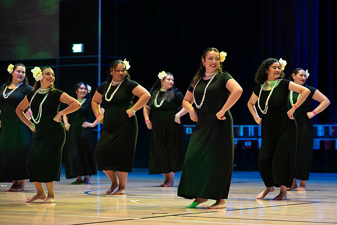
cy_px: 97
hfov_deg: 15.9
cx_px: 197
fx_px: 1205
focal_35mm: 129
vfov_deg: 10.7
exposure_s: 1/80
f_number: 3.5
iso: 1600
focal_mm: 110
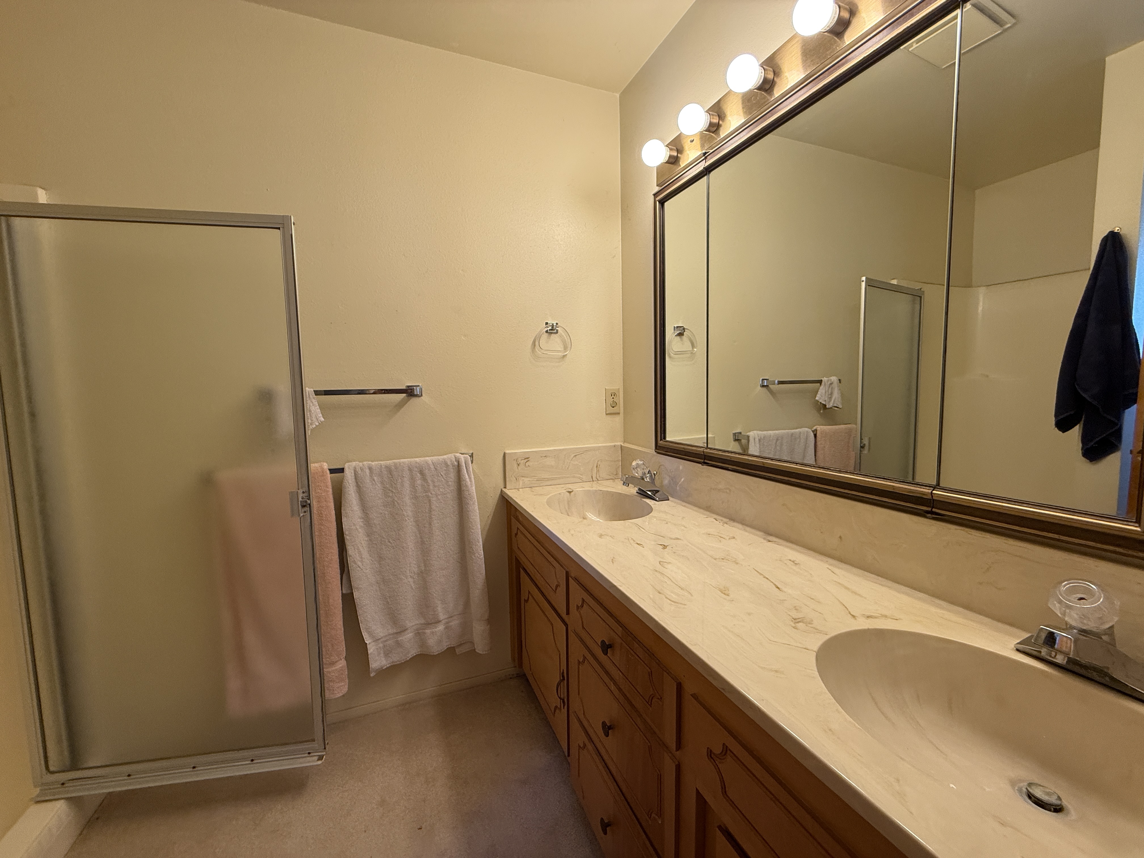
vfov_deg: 85.7
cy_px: 429
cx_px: 572
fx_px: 463
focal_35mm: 14
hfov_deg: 102.1
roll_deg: +1.9
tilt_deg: -4.5
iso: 160
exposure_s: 1/120
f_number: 2.2
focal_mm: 2.22
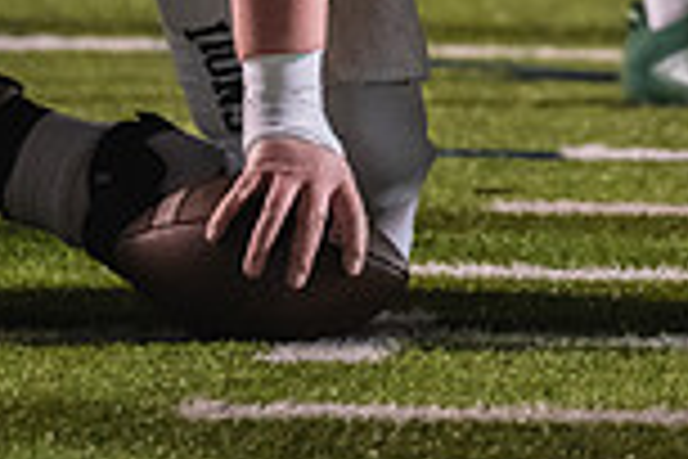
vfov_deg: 1.4
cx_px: 584
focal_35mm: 989
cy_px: -414
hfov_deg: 2.1
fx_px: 18899
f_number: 2.8
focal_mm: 200
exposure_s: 1/1000
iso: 3200
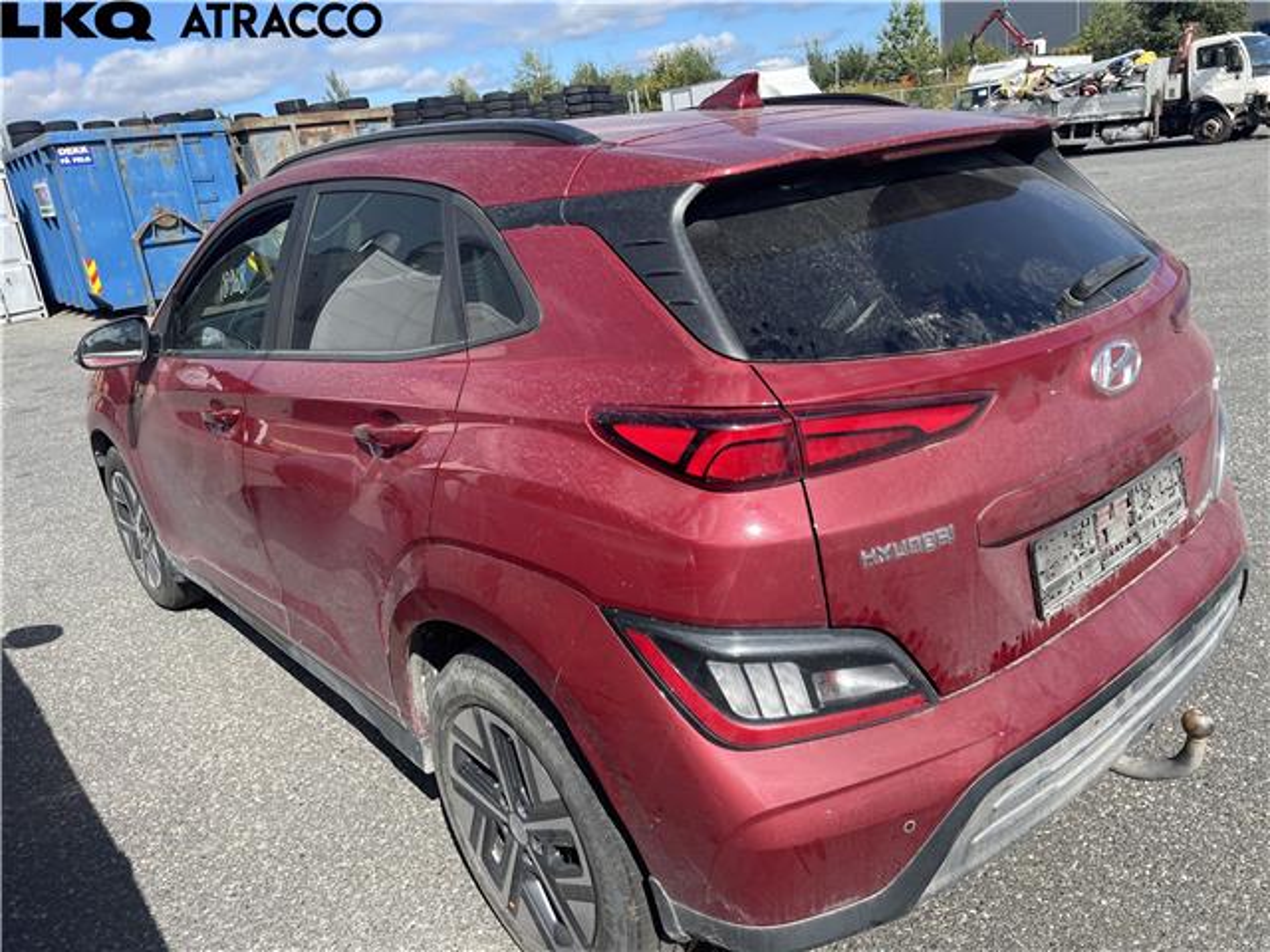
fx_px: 954
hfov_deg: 67.3
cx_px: 635
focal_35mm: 26
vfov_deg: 53.1
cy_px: 476
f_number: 1.6
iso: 32
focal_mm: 4.2
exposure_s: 1/2257
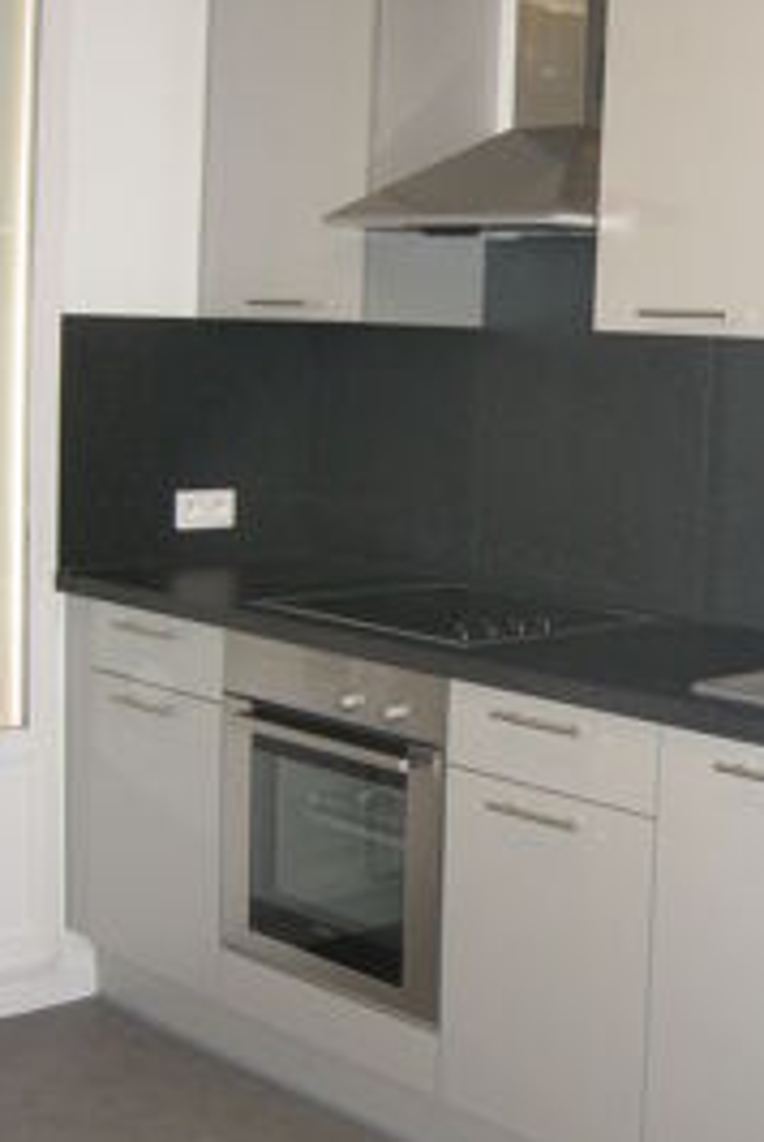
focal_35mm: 60
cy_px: 530
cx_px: 605
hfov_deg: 22.4
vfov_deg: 33.4
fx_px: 1905
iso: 96
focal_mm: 7.5
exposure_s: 1/30
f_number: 2.7
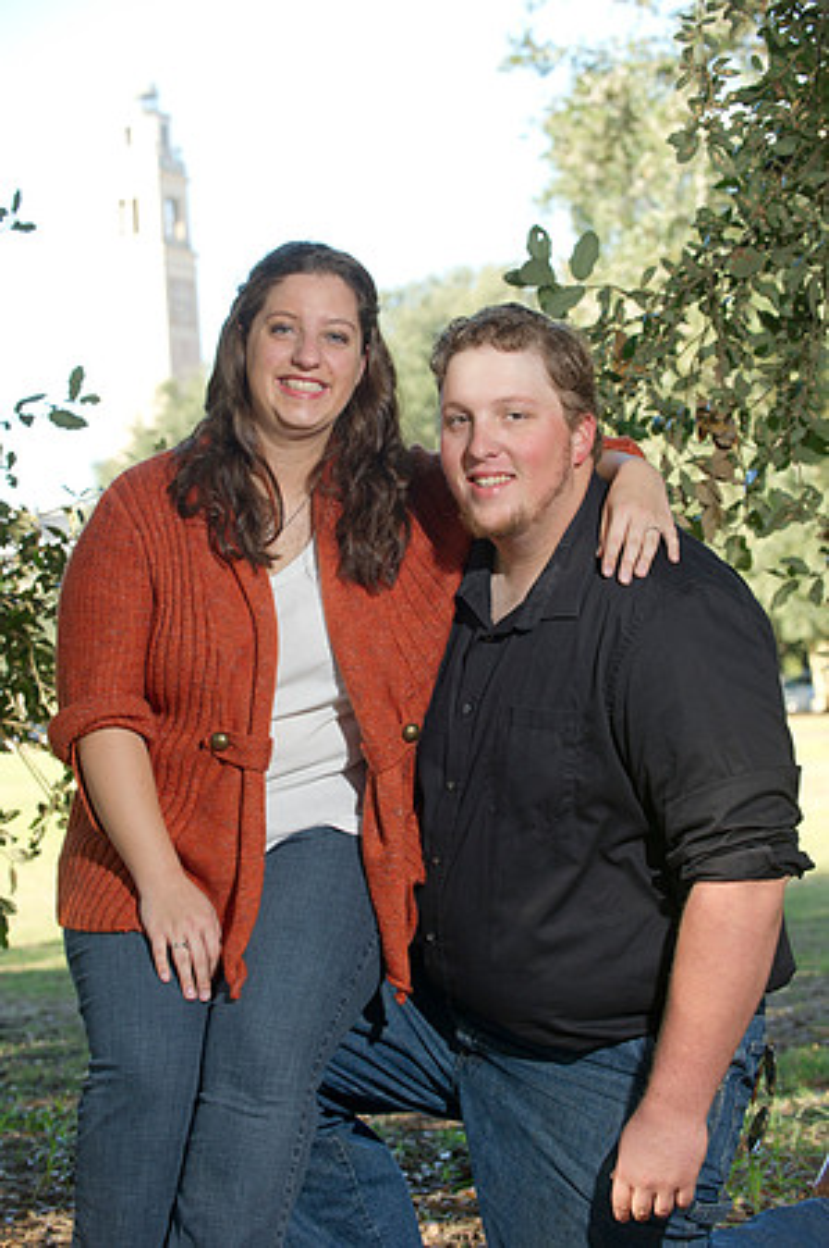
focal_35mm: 82
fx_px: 2839
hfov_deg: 16.6
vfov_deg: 24.8
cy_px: 624
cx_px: 414
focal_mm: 82
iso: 320
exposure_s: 1/125
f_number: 5.6
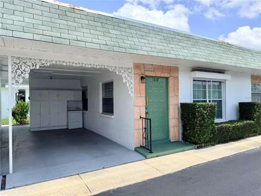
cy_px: 98
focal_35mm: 24
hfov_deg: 71.6
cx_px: 130
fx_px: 181
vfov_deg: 56.8
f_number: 1.78
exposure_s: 1/3953
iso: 100
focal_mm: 6.76
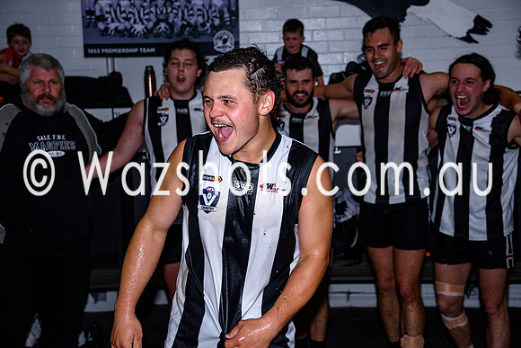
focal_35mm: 53
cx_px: 260
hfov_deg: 37.3
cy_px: 174
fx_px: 771
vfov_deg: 25.4
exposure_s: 1/160
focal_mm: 35
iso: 400
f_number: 3.3
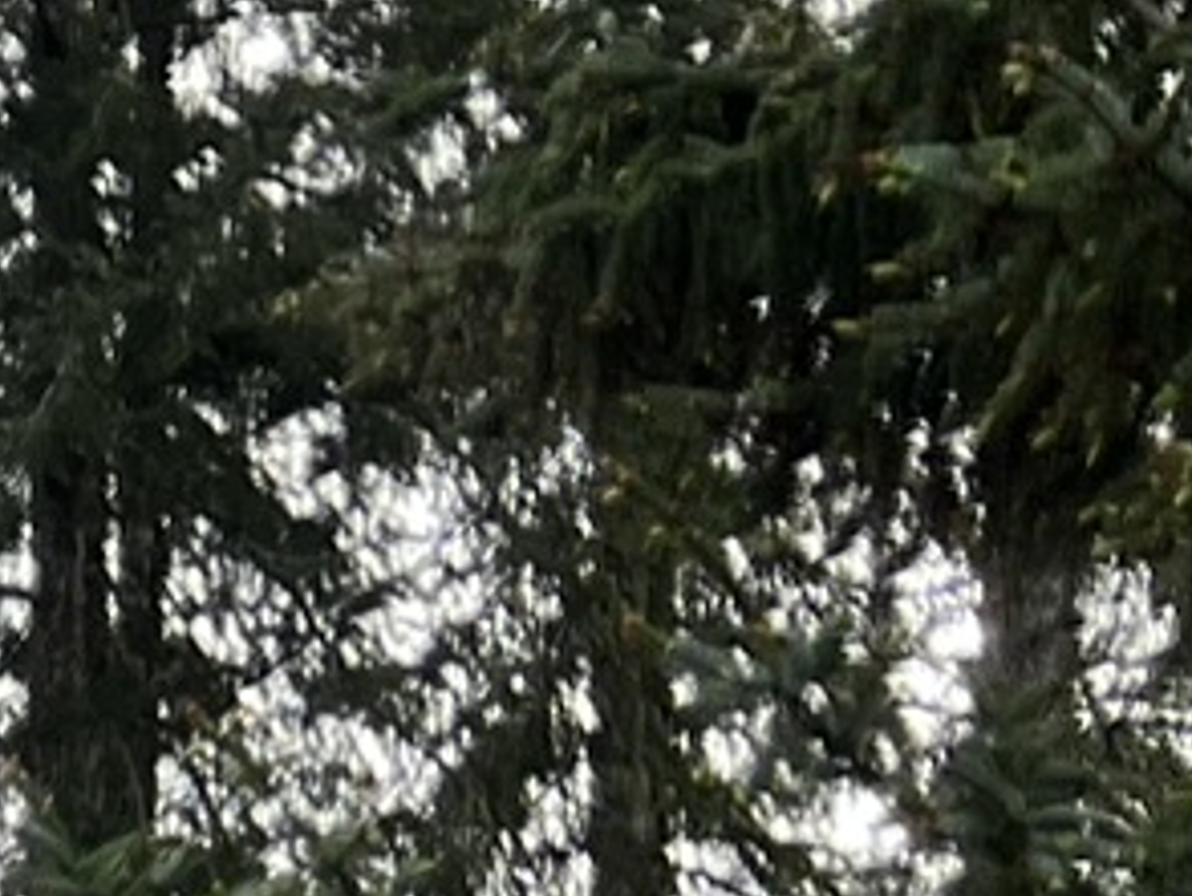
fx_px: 6238
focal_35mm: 181
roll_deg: +1.6
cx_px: -2538
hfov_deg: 8.7
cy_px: 2562
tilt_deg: +1.5
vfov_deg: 7.4
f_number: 1.5
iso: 50
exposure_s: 1/628
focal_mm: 5.7
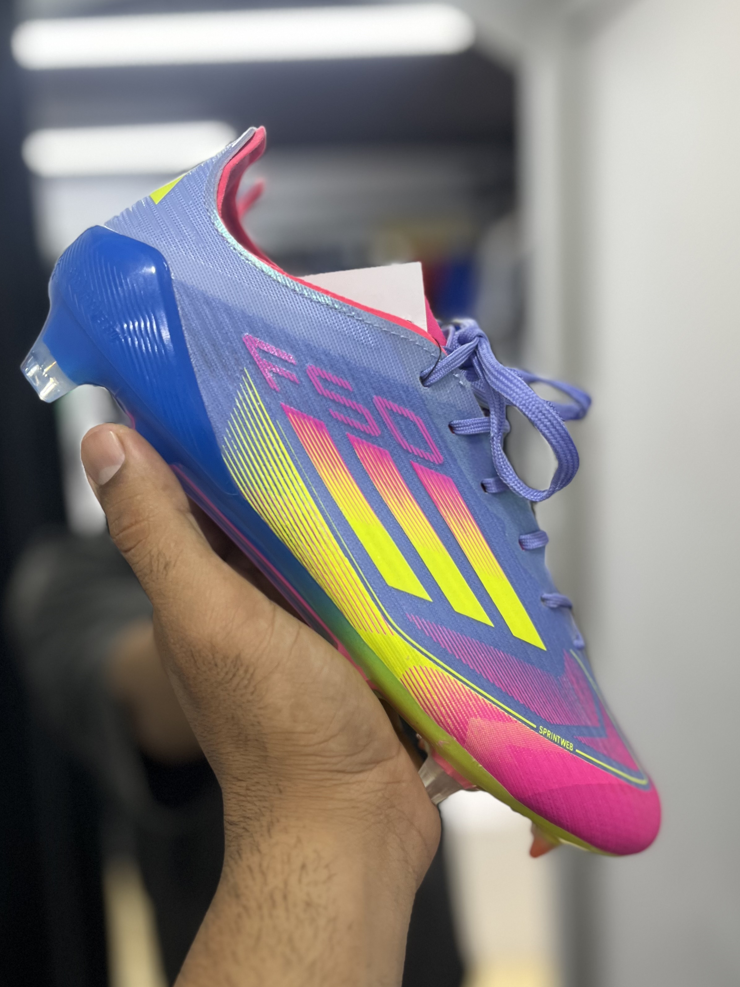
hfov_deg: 42.8
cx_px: 305
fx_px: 941
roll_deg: +2.8
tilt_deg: -8.6
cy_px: 464
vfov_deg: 55.3
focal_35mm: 33
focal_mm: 5.1
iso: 100
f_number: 1.6
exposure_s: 1/100
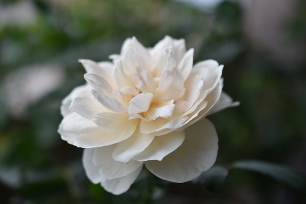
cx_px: 152
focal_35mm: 61
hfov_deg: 32.9
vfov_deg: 22.3
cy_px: 101
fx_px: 518
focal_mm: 40
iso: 125
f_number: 3
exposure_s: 1/100
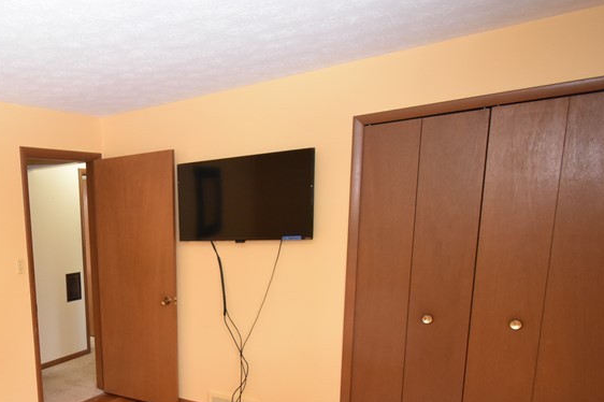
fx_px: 486
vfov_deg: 42.9
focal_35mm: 29
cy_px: 319
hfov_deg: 57.0
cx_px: 89
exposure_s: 1/60
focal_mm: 10
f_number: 4.5
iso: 1600
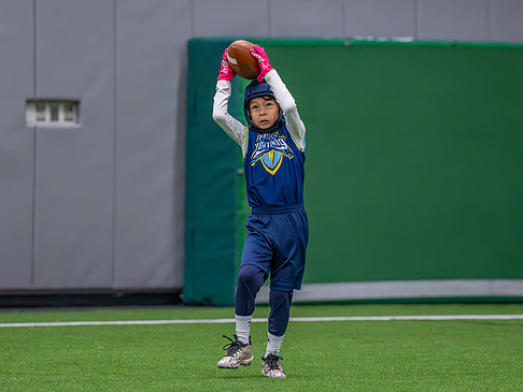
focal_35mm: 295
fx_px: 4459
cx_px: 265
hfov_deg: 6.7
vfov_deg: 5.0
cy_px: 137
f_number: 2.8
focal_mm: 163
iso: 5000
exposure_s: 1/1000
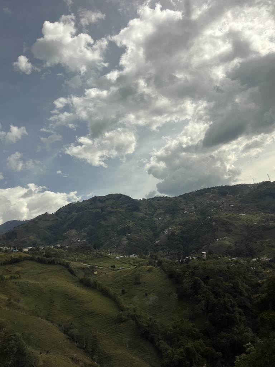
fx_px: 275
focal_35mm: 26
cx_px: 138
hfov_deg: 53.1
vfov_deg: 67.3
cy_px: 184
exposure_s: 1/183
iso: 40
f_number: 1.6
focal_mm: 5.1
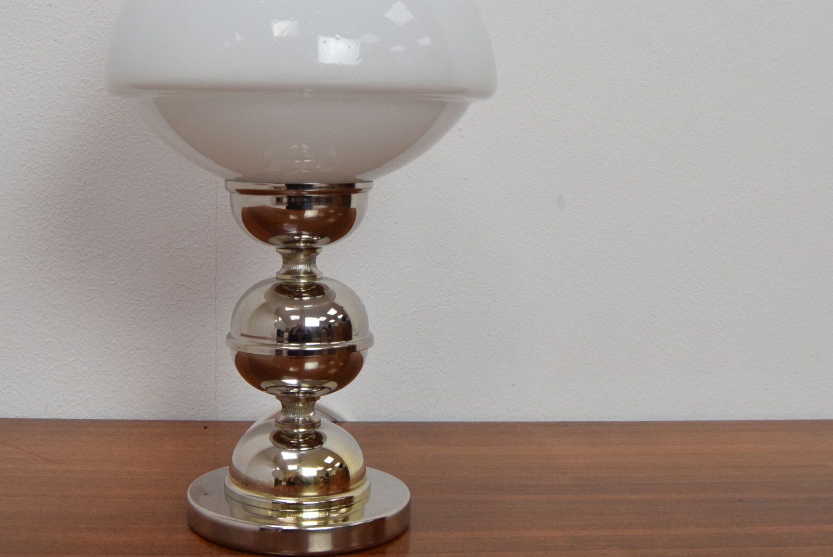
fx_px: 1158
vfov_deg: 26.8
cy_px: 171
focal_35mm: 50
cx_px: 303
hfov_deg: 39.3
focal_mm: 20
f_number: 7.1
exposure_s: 1/200
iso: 1600
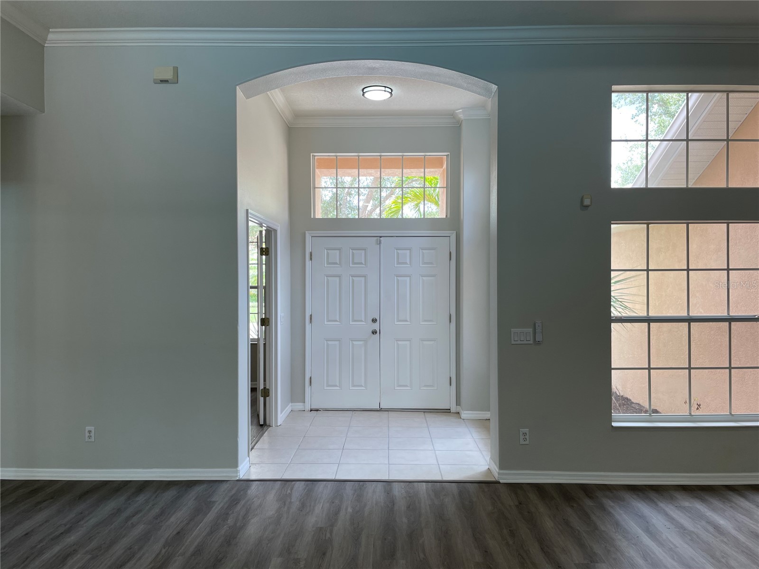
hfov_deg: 67.3
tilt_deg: -1.4
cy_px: 284
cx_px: 380
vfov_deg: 53.1
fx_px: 570
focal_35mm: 26
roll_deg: +0.1
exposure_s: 1/120
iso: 40
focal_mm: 4.2
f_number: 1.6
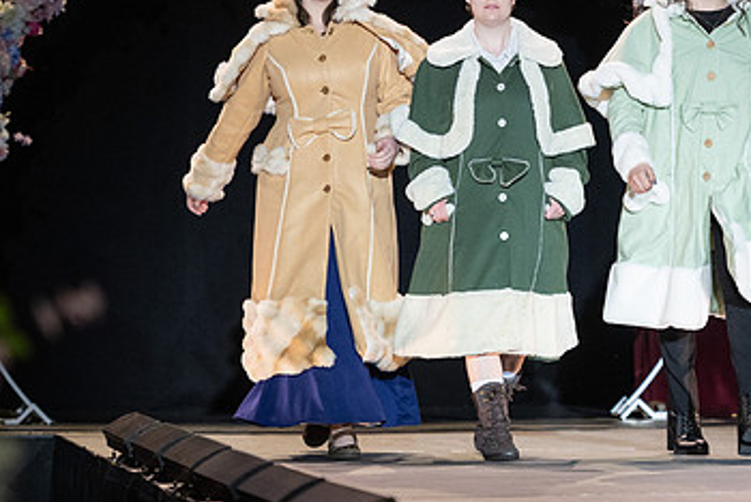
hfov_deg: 7.3
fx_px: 5888
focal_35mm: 282
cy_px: 23
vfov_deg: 4.9
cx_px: 524
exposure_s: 1/1000
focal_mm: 130
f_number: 2.8
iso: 800
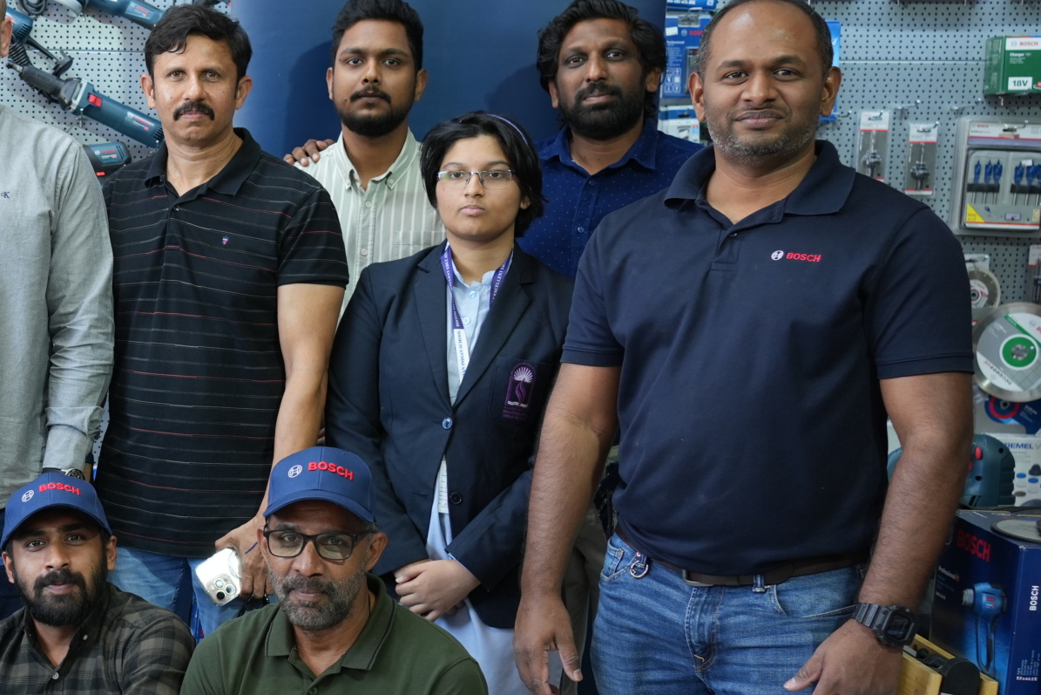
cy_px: 464
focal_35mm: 75
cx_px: -24
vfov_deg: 18.1
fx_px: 2169
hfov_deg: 25.5
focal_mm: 35
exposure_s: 1/100
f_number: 4
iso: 500
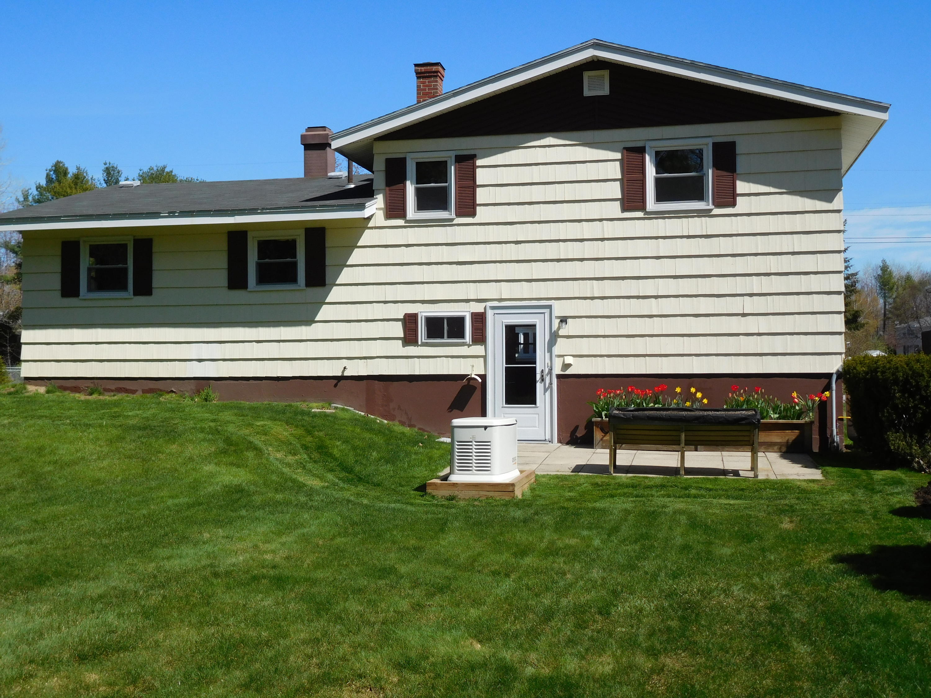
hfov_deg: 46.8
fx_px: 1076
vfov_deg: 36.0
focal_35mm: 40
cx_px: 466
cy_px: 349
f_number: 7.8
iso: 125
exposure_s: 1/400
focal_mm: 7.1
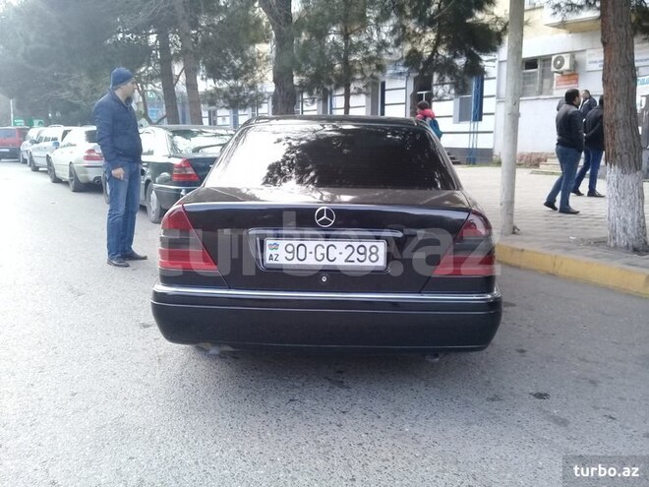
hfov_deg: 58.4
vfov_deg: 45.4
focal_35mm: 31
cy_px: 244
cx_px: 324
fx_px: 581
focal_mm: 3.3
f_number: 2.2
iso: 64
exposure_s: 1/100
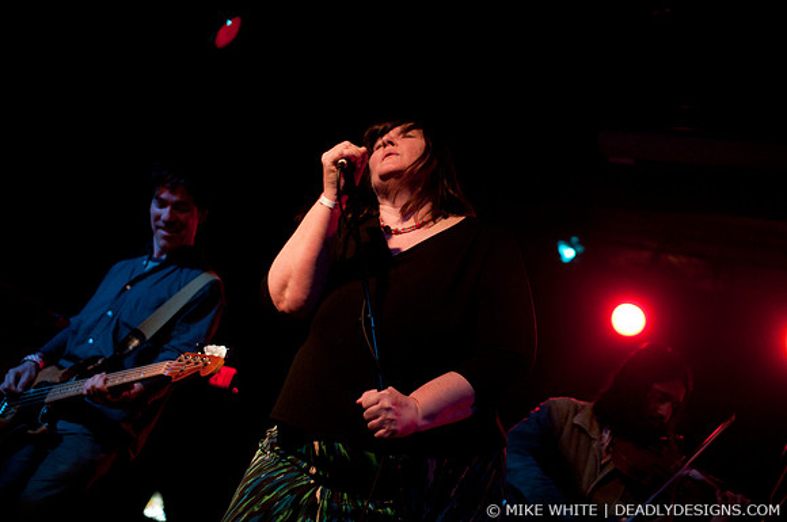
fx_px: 982
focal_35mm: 45
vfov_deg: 29.8
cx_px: 394
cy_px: 261
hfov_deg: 43.7
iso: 1000
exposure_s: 1/160
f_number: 1.6
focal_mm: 30
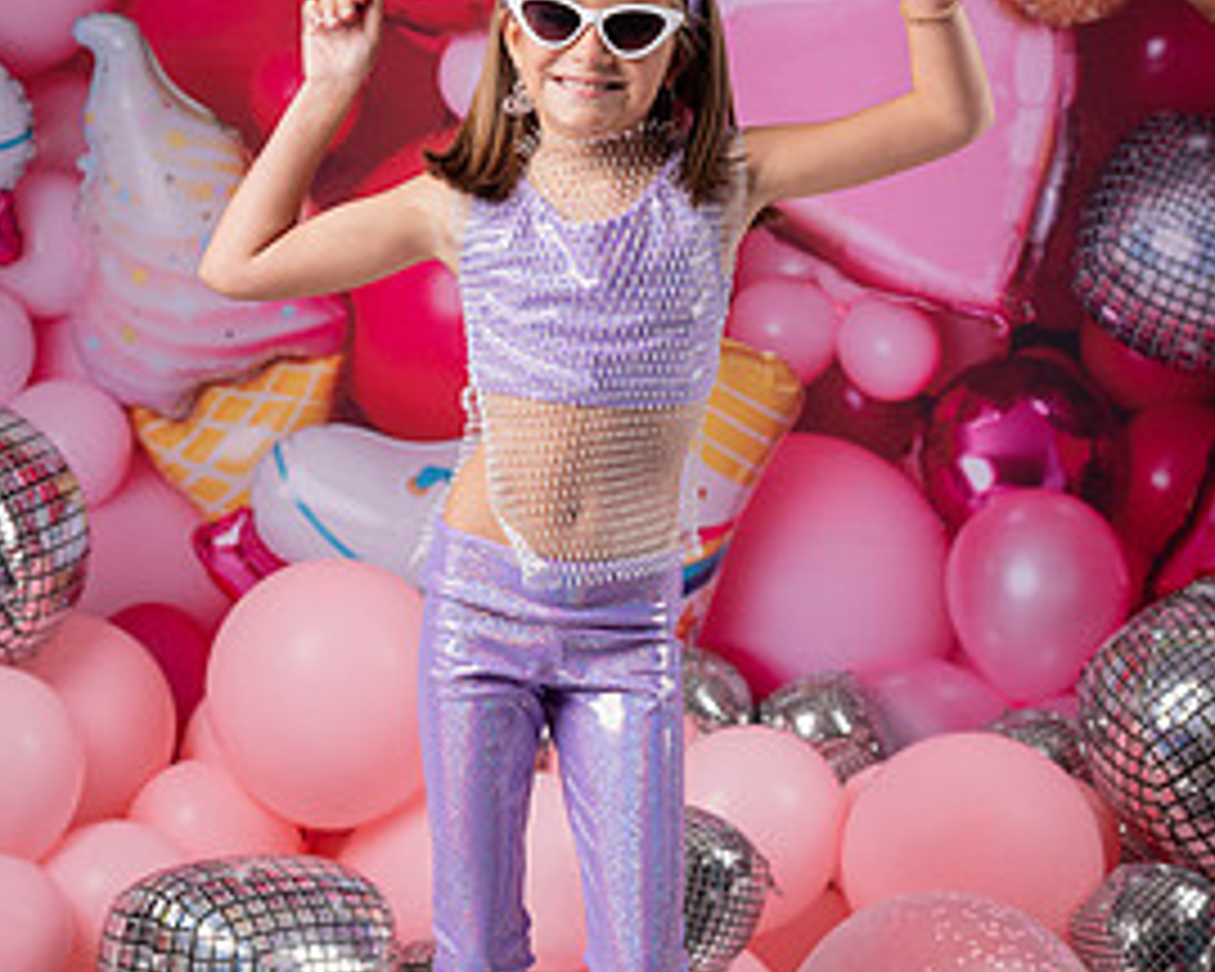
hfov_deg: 26.4
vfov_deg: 21.3
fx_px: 2589
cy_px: 508
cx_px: 598
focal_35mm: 72
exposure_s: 1/250
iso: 64
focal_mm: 46
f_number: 4
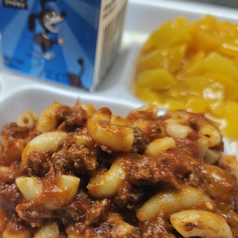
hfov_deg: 41.8
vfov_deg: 42.5
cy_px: 149
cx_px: 65
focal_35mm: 39
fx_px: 303
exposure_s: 1/120
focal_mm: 5.4
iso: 100
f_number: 1.8
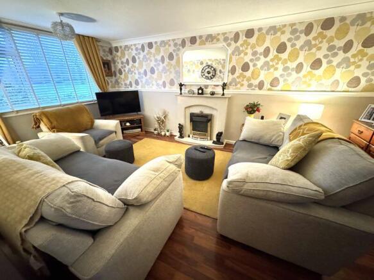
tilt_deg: -22.3
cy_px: 140
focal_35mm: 14
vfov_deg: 85.7
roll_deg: +1.2
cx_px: 187
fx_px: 151
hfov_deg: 102.1
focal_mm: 2.22
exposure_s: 1/33
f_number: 2.2
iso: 1250
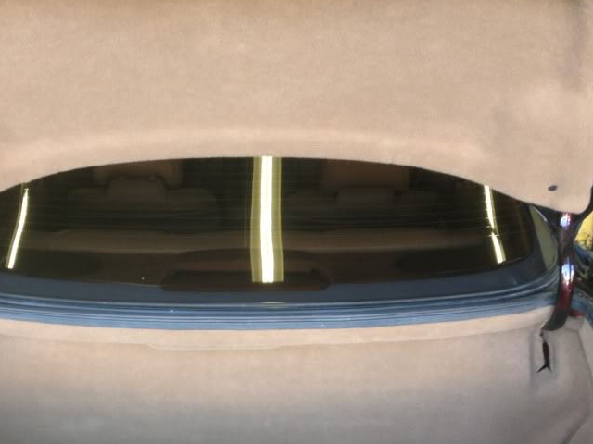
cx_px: 246
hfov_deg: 34.3
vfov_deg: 25.8
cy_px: 328
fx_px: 959
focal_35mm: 56
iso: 64
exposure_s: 1/20
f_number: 2.4
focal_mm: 4.3
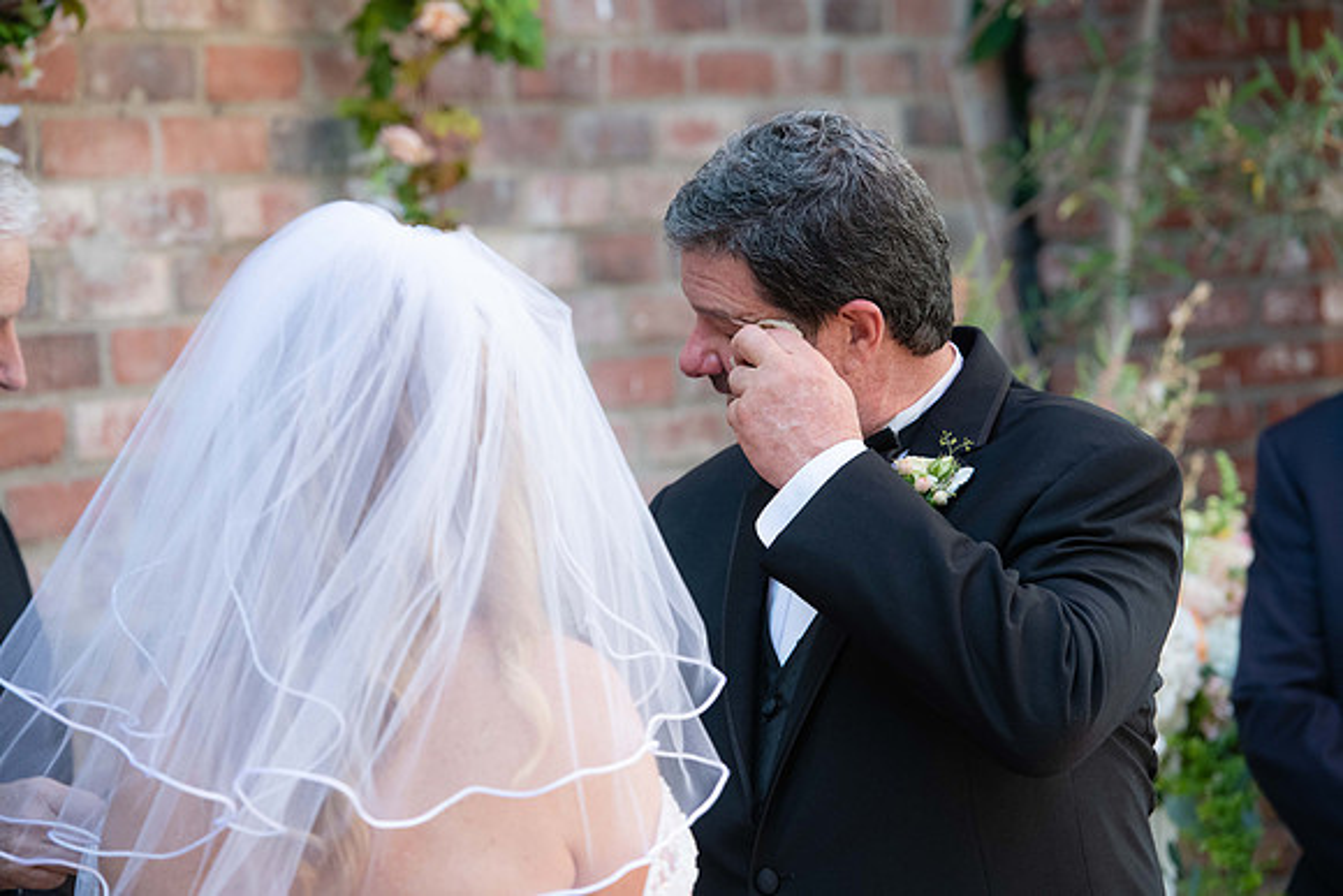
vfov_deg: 9.2
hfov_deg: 13.7
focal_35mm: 150
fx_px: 5597
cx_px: 672
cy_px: 448
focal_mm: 150
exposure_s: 1/800
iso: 800
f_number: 4.5
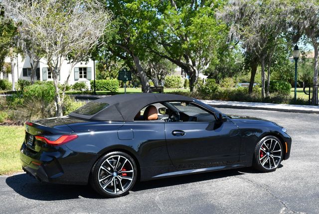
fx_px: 426
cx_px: 160
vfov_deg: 28.1
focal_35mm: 48
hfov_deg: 41.1
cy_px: 107
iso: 200
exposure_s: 1/250
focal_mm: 24
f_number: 8
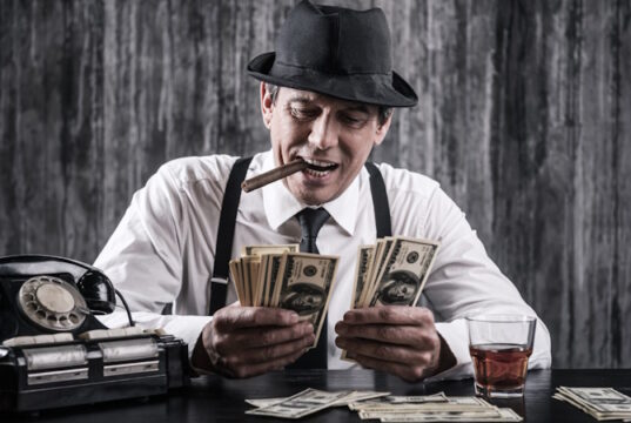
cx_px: 316
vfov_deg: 19.5
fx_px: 1229
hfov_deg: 28.8
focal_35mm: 70
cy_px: 212
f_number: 4.5
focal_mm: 70
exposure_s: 1/160
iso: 200
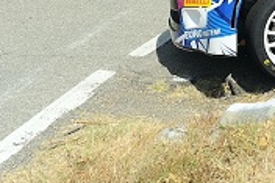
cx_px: 330
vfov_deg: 11.6
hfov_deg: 17.3
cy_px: -92
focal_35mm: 113
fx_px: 862
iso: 640
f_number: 7.1
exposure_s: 1/2000
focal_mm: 34
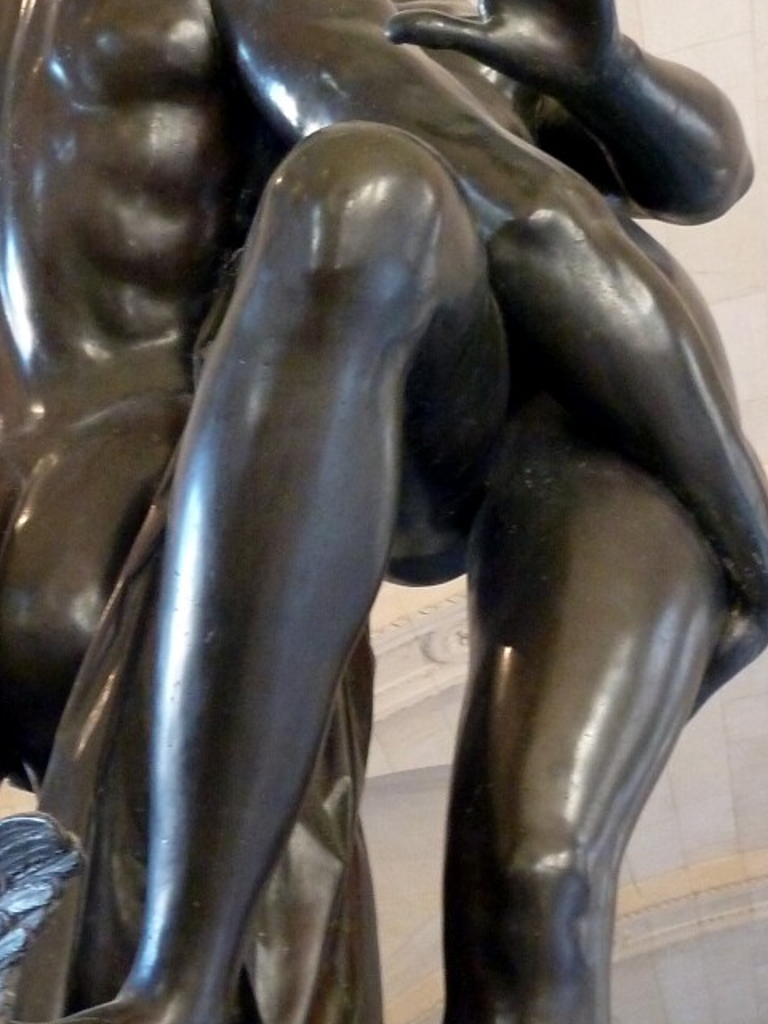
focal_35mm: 64
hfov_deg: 22.9
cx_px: 290
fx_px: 1893
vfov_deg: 30.2
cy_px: 561
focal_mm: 5
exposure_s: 1/15
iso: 400
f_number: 3.4
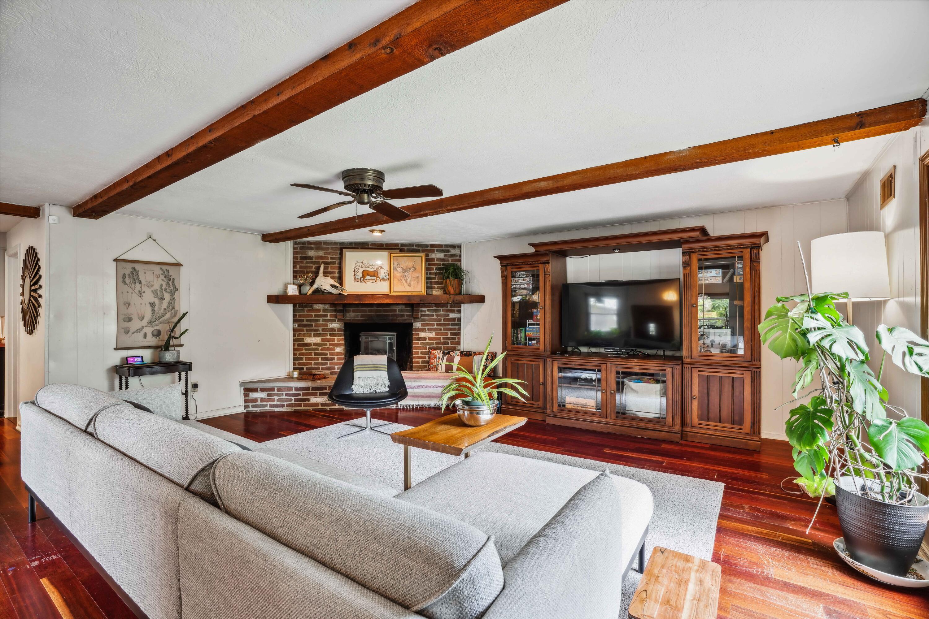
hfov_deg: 96.7
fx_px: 413
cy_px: 310
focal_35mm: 16
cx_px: 464
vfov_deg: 73.7
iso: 400
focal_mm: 16
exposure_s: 1/2
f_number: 8
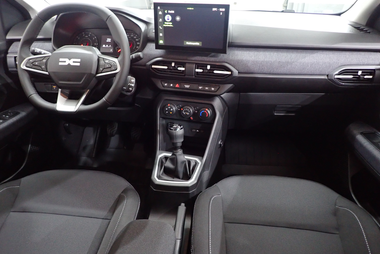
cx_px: 187
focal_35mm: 27
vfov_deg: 47.9
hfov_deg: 67.4
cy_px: 115
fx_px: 285
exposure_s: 1/30
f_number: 2
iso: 800
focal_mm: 4.5
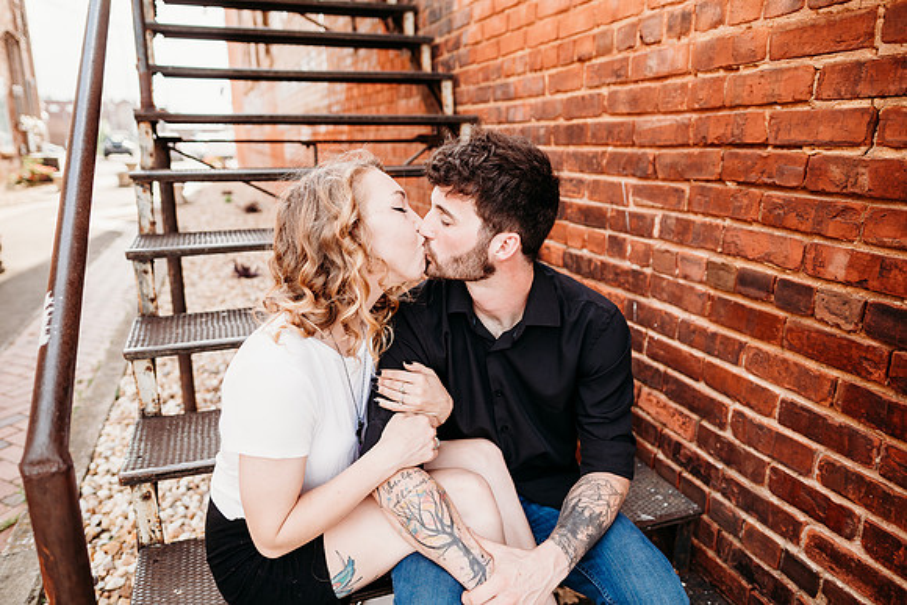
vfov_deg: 53.2
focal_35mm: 24
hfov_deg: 73.7
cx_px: 454
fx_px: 605
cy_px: 302
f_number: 2.8
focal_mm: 24
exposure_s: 1/500
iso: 100
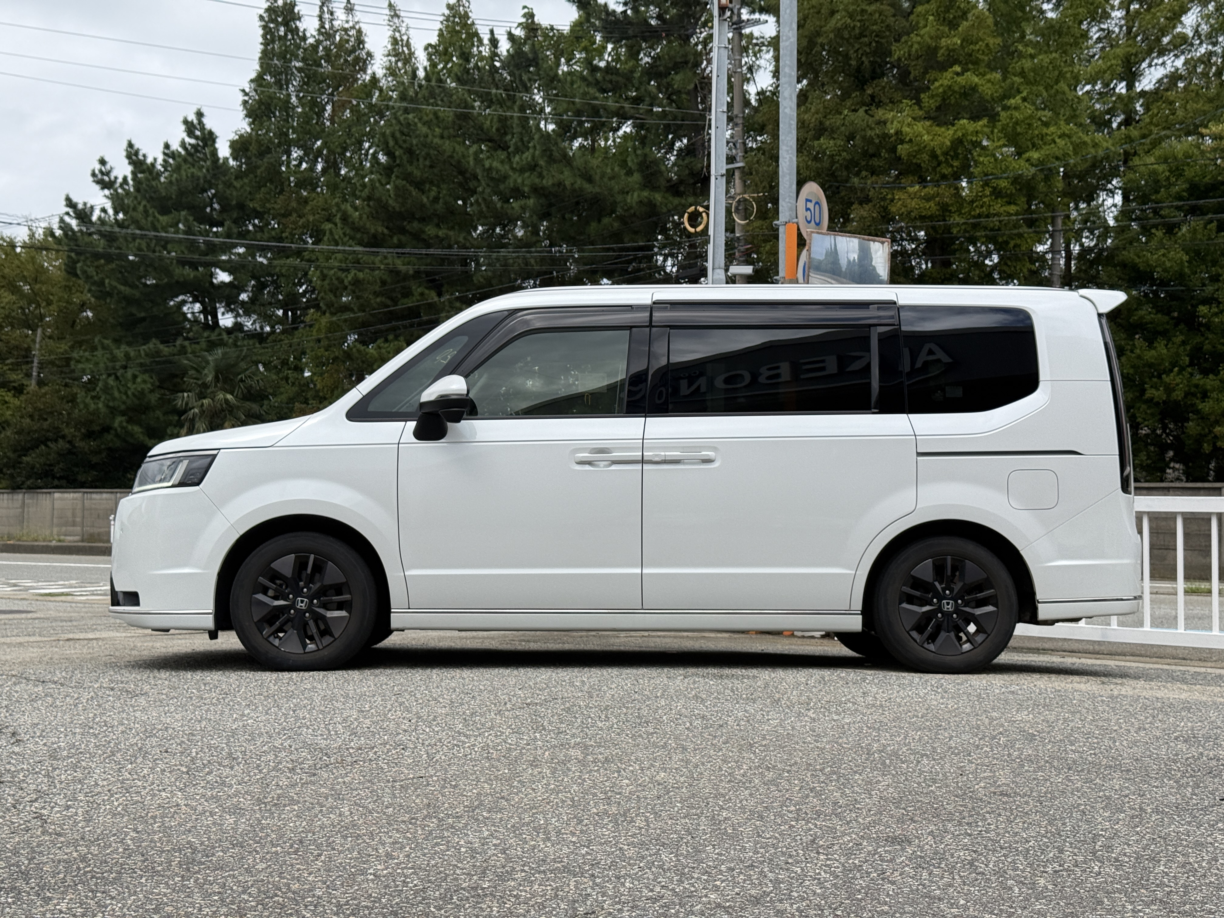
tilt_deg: +2.0
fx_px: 1697
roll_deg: -0.5
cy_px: 459
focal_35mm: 48
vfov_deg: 30.3
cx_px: 612
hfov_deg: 39.7
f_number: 1.78
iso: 80
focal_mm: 6.76
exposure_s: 1/4098
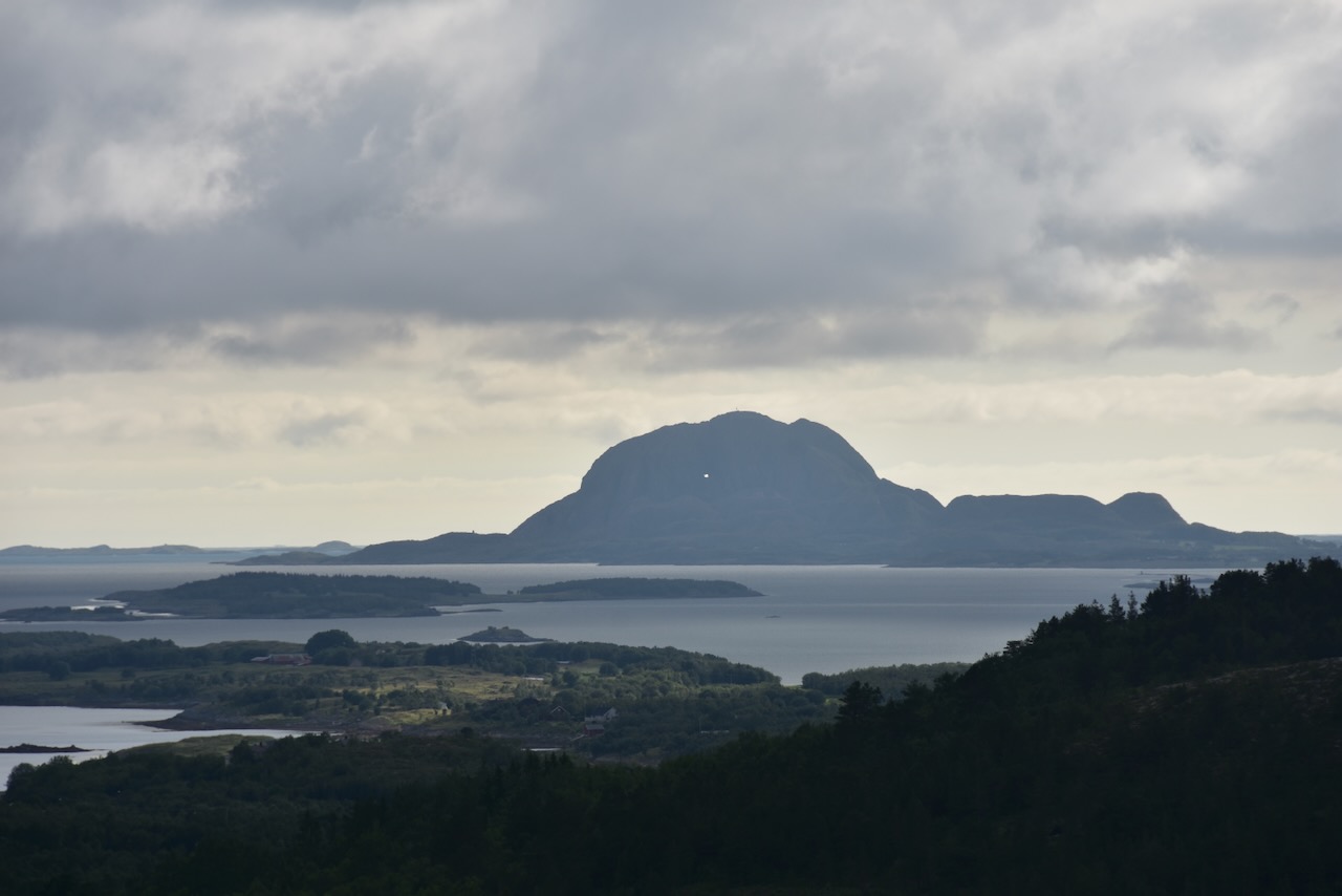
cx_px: 671
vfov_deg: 5.4
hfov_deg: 8.1
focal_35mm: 255
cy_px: 448
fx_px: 9507
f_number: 9
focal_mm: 170
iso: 100
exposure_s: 1/125
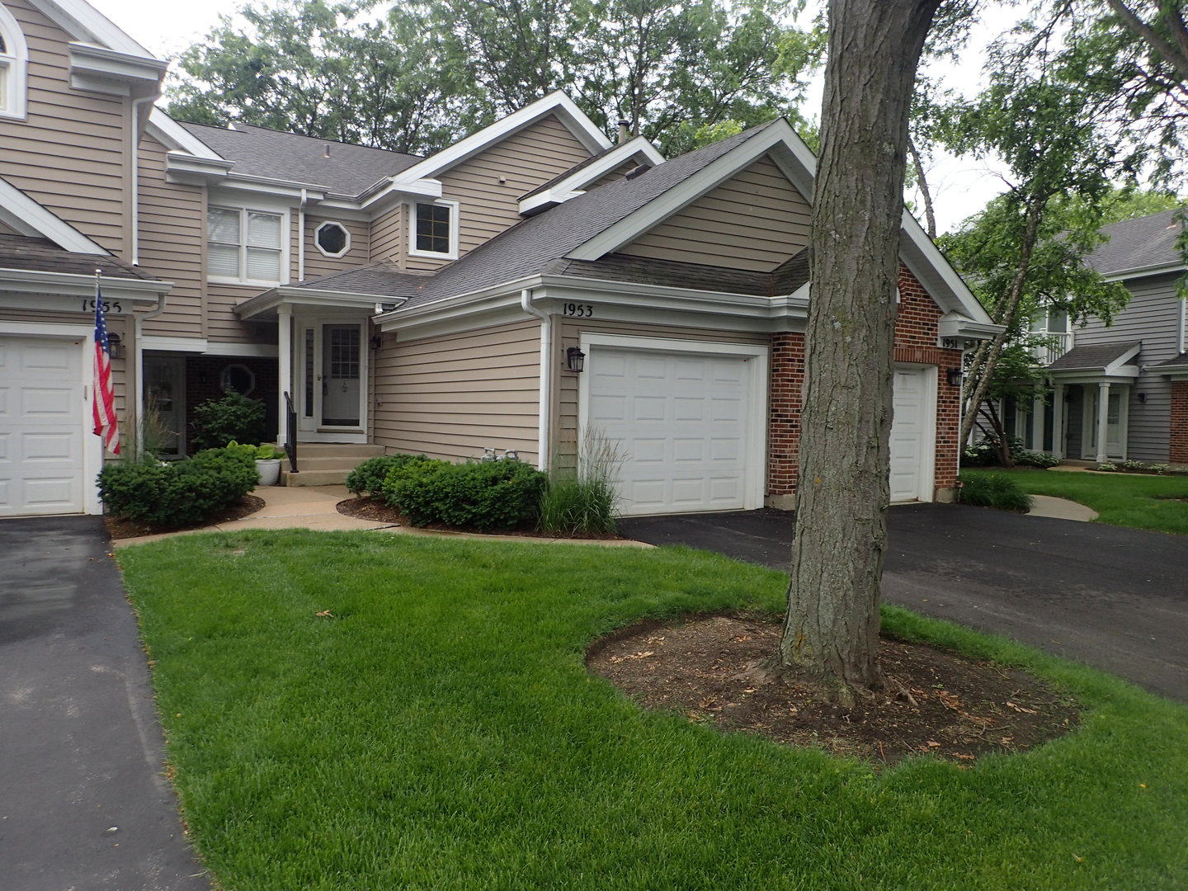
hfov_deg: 69.4
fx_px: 858
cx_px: 594
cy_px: 446
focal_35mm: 25
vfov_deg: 54.9
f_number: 2.8
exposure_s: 1/320
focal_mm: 4.5
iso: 100
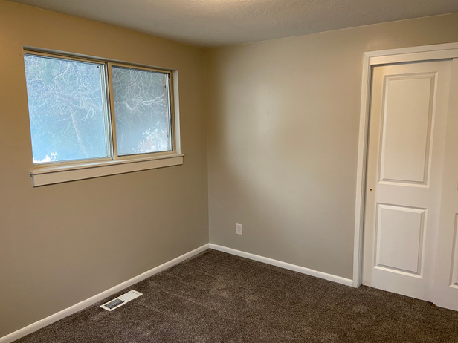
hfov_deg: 65.3
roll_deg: -0.8
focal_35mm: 27
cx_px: 234
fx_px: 357
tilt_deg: -7.6
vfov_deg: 51.3
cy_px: 177
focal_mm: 4.25
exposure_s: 1/60
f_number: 1.8
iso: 80
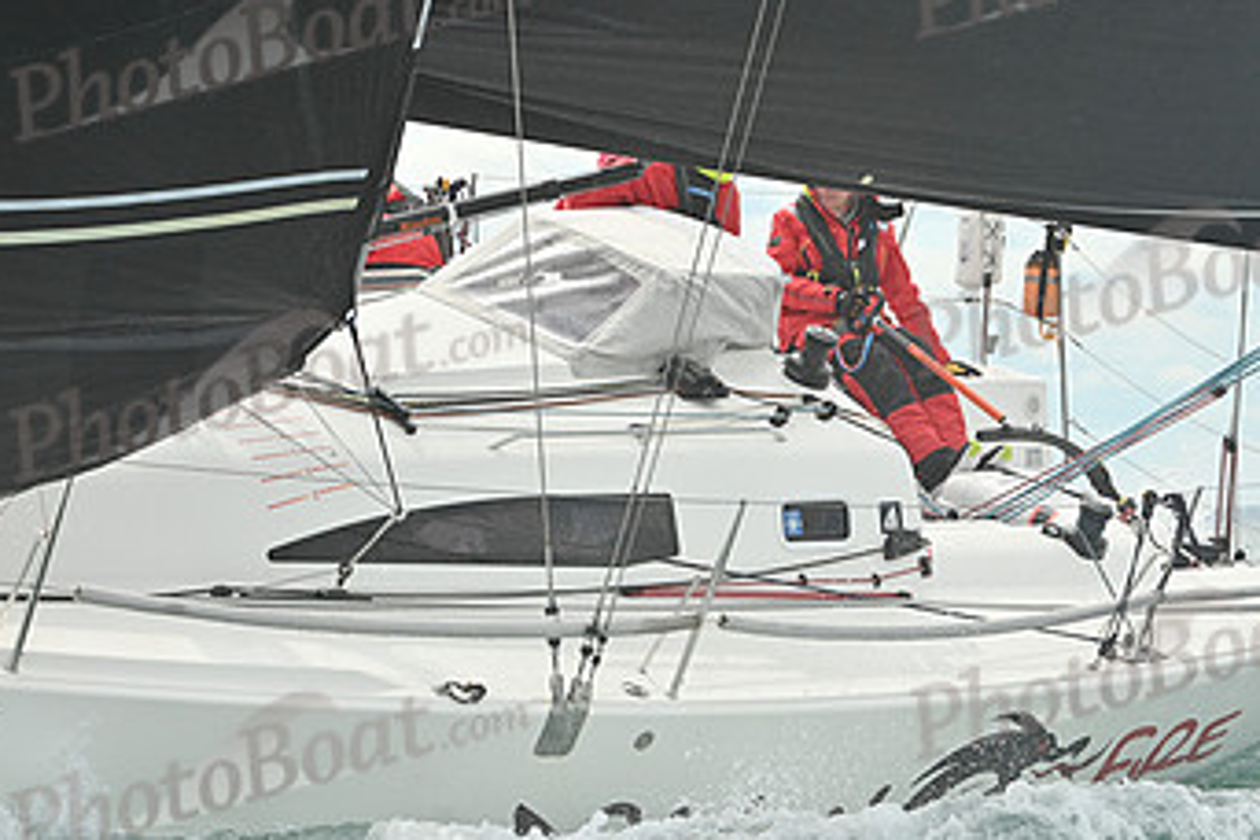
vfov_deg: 9.9
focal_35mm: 139
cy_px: 525
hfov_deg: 14.8
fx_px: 4865
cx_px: 722
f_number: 7.1
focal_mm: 82
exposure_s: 1/1250
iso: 320
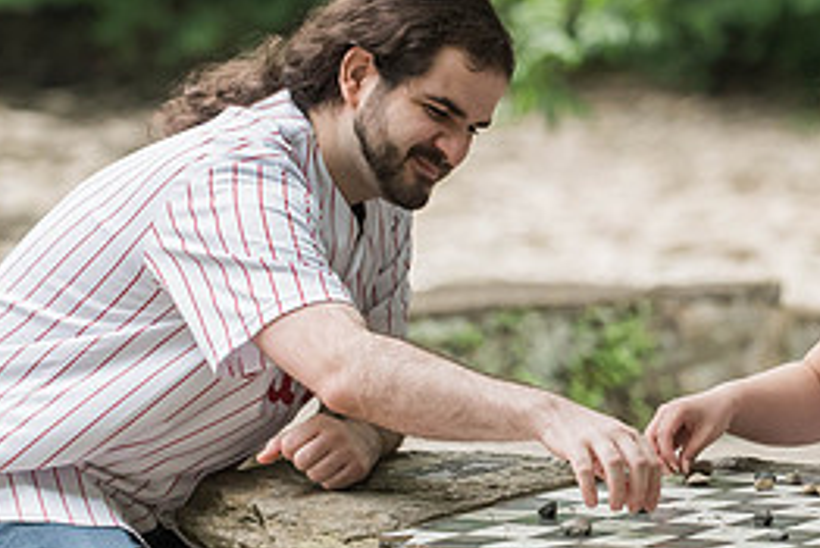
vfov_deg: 5.0
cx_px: 783
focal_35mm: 277
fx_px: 6313
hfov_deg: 7.4
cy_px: 220
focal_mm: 116
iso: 2000
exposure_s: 1/640
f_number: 3.5
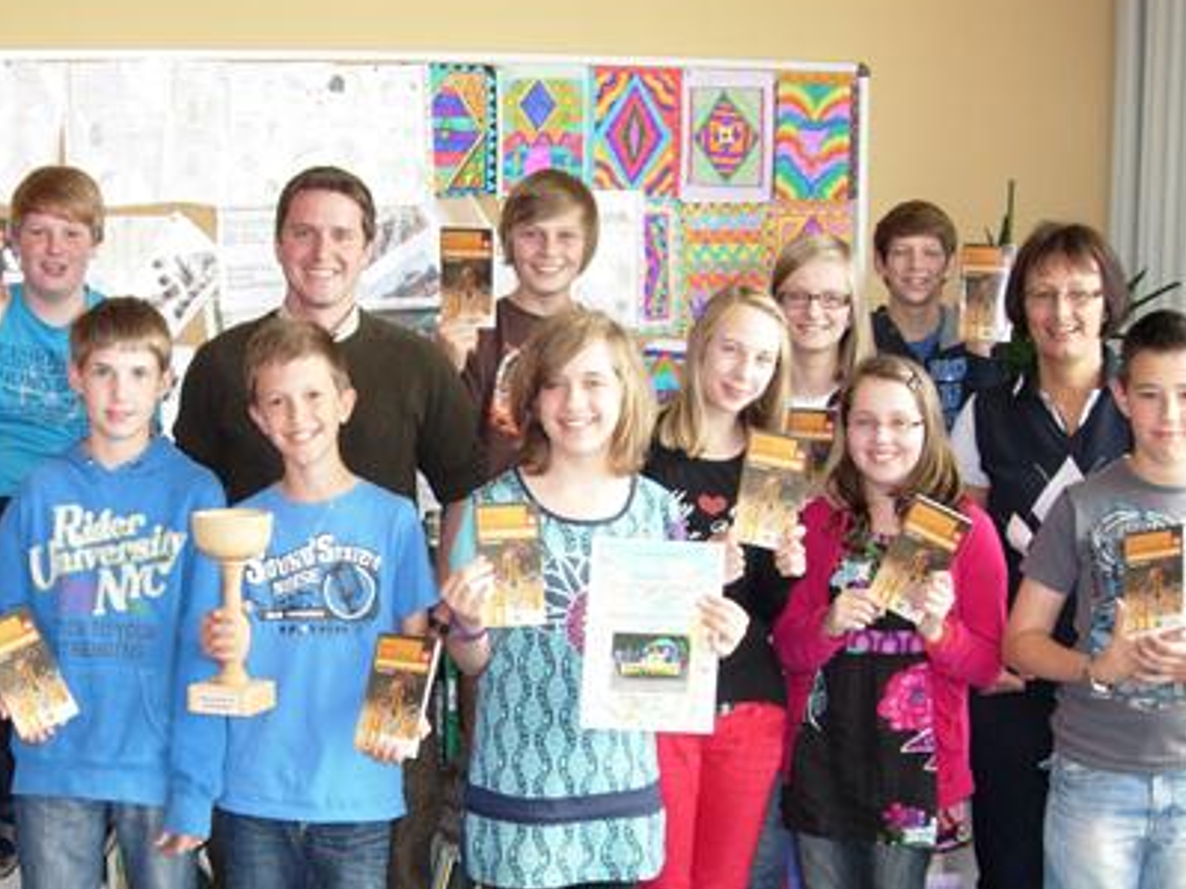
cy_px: 675
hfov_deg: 31.3
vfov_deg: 23.7
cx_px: 354
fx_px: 2089
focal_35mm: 61
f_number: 2.8
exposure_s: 1/32.9
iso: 81
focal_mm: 7.8
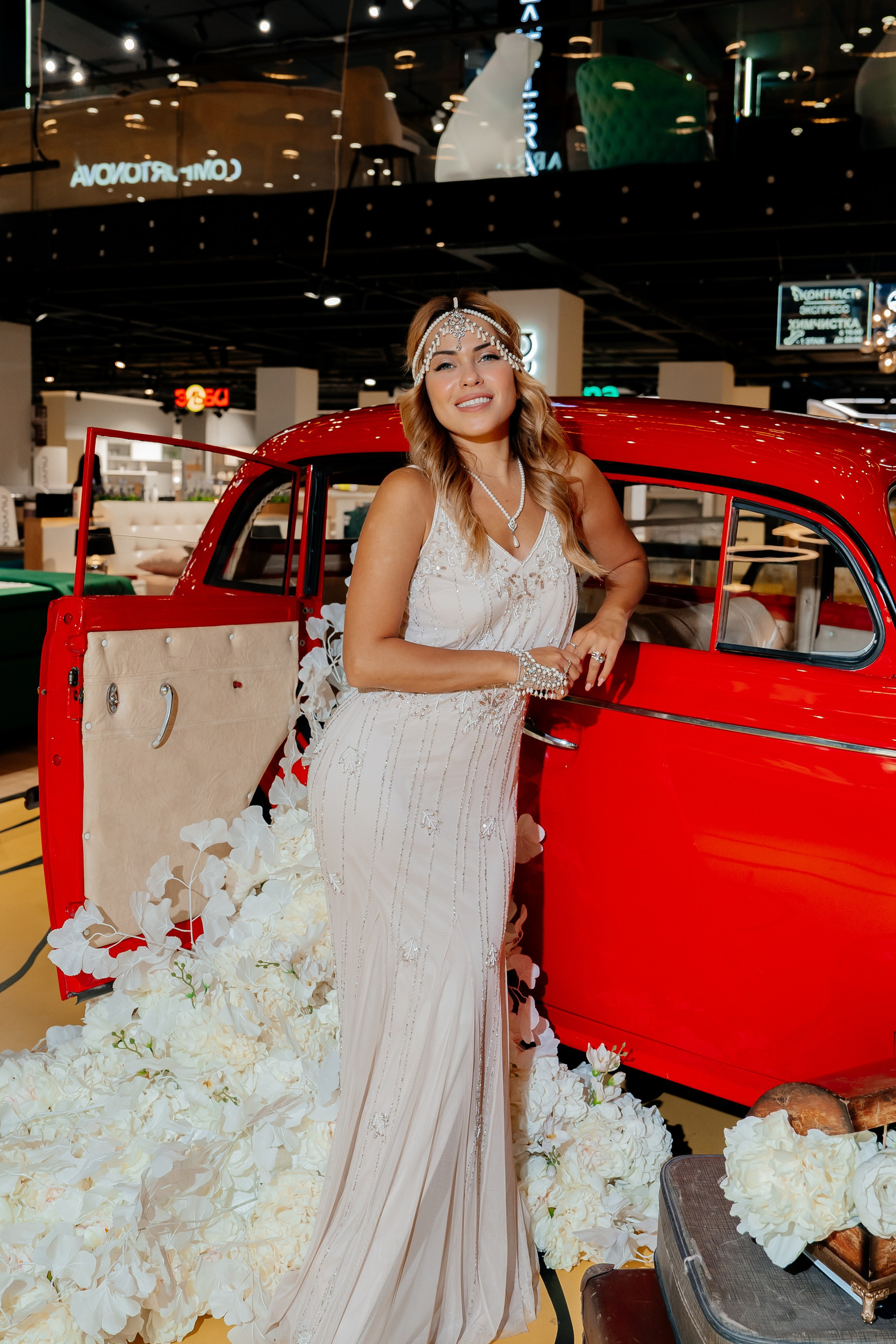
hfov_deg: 37.9
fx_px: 1307
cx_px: 447
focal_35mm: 35
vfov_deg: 54.4
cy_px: 626
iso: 800
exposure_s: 1/160
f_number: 4
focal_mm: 28
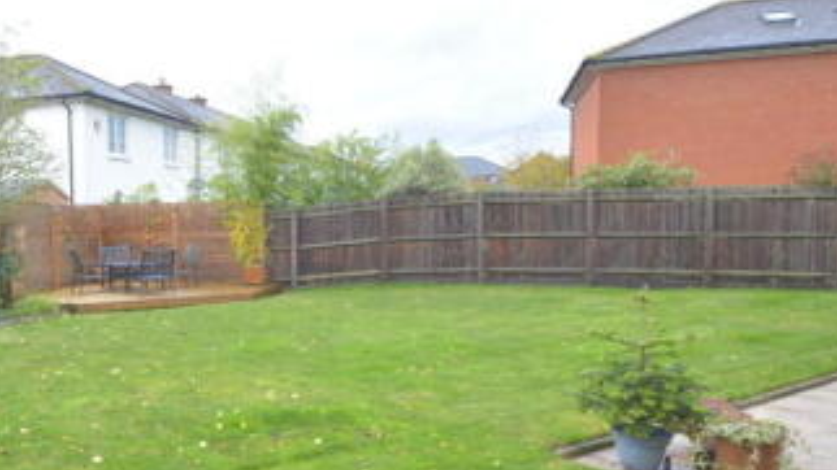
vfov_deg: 36.6
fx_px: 710
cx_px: 207
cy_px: 253
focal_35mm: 32
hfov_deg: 57.8
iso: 800
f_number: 5.6
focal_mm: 10
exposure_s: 1/200
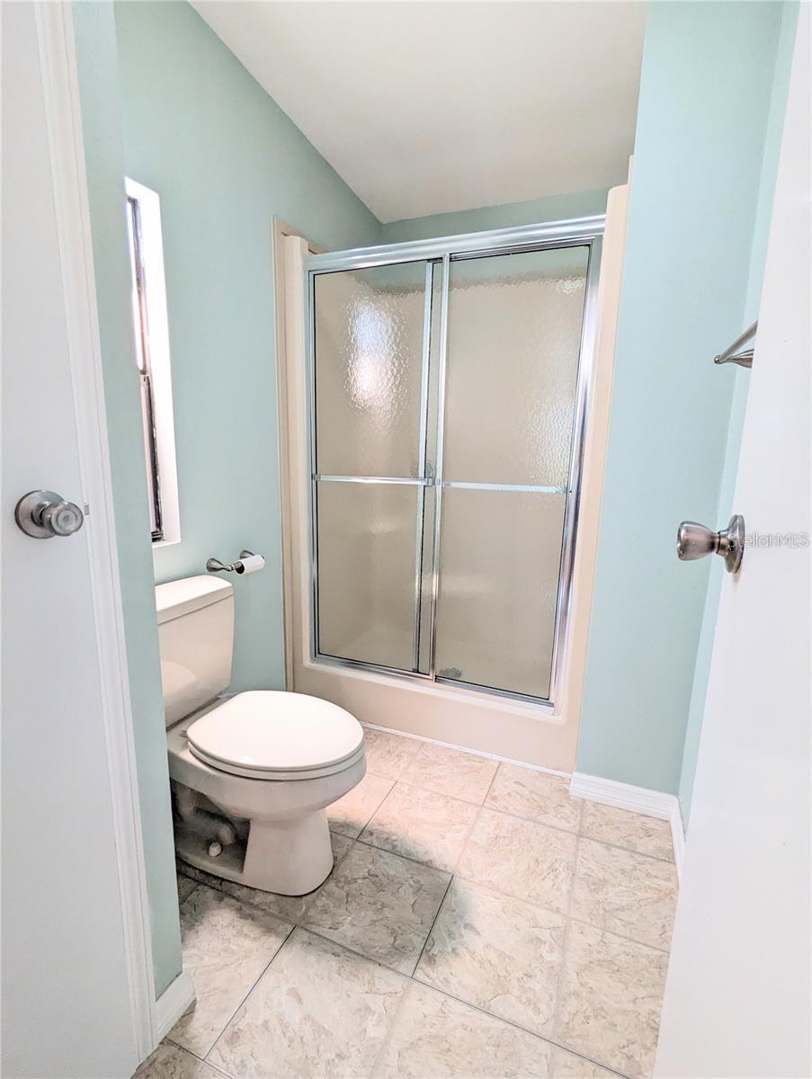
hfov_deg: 78.2
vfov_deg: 94.4
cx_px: 406
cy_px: 540
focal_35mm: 16
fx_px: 499
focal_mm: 2.35
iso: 410
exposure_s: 1/120
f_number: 2.2
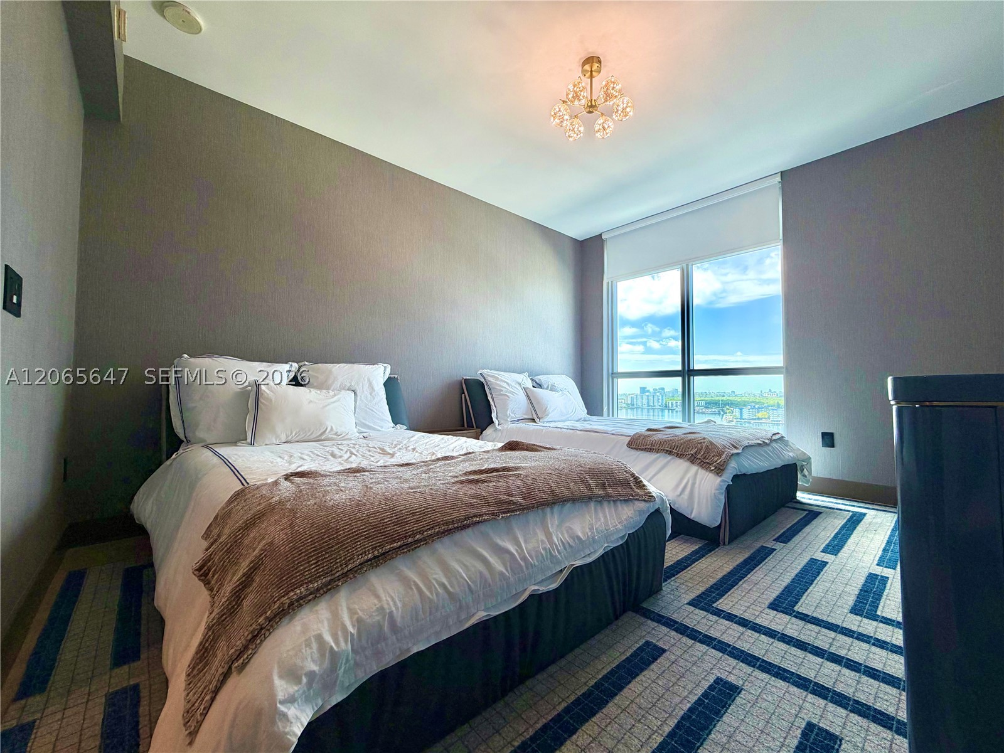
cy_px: 376
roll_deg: +0.3
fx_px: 406
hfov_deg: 102.1
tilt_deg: +1.8
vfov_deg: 85.7
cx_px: 502
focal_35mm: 14
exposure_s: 1/120
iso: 32
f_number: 2.2
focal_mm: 2.22
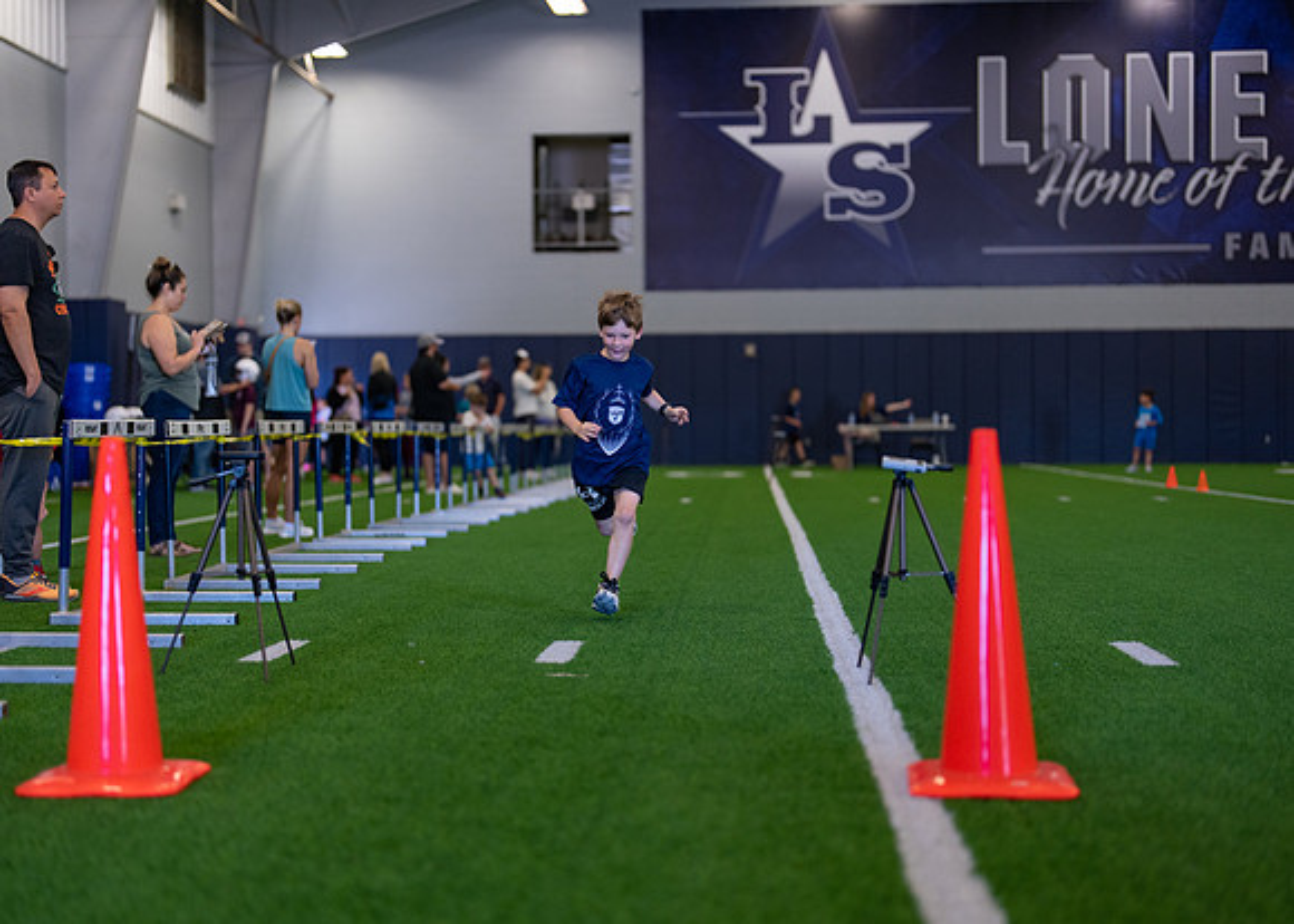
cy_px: 462
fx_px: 1957
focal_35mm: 53
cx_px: 647
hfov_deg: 36.6
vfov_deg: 26.6
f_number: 1.2
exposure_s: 1/1000
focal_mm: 50
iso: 1000
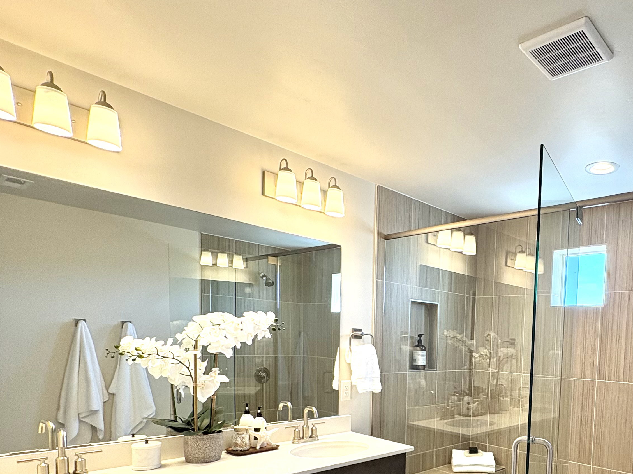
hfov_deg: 64.5
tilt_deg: -4.2
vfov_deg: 51.6
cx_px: 488
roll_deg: -1.9
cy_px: 376
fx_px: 457
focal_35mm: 25
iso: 125
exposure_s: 1/120
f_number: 2.2
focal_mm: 2.22
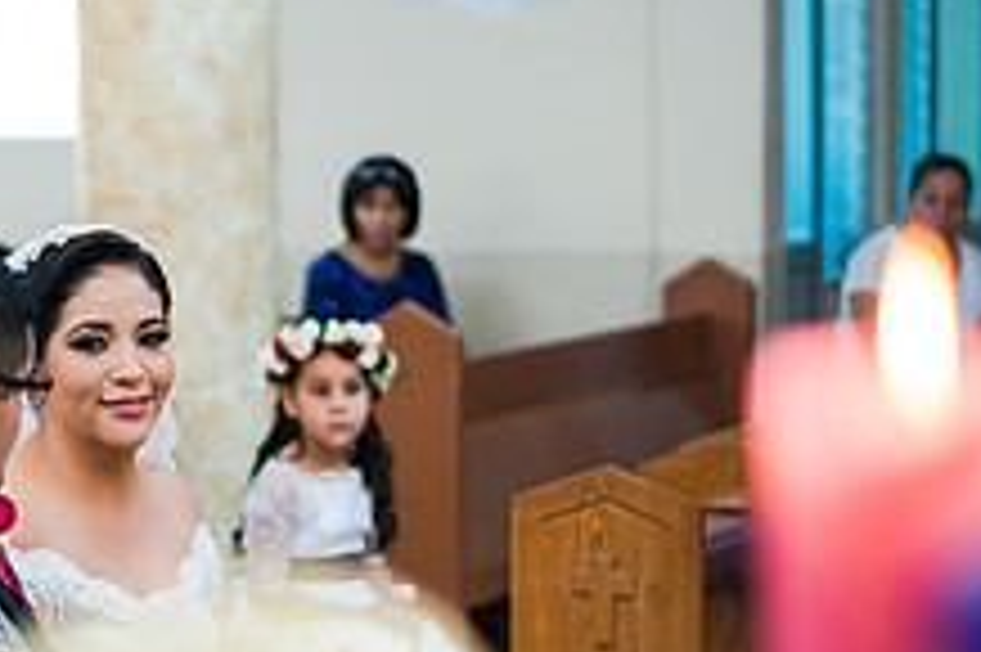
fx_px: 3621
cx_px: -32
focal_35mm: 133
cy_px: 483
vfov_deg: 10.3
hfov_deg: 15.1
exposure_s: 1/320
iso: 1000
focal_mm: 50
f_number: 1.8
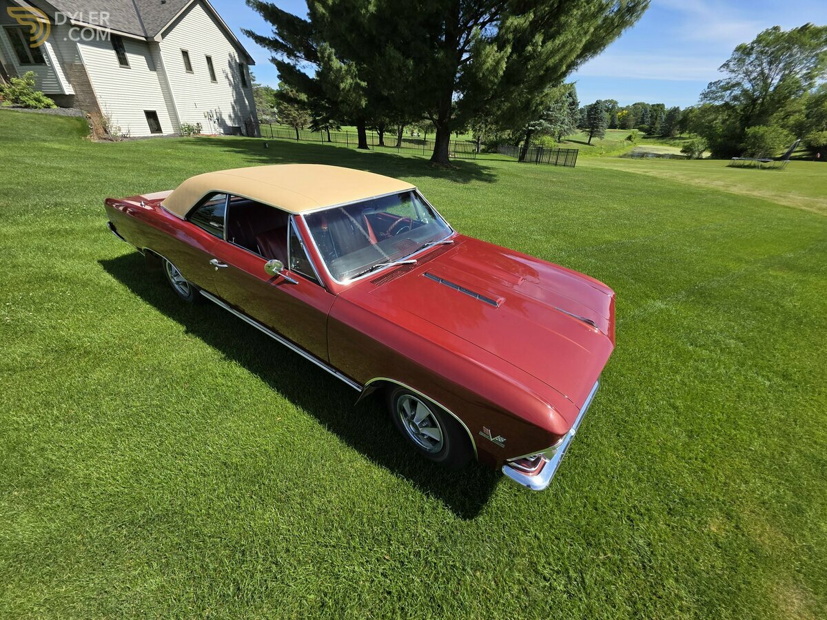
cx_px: 414
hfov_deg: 106.2
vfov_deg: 89.9
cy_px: 310
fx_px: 311
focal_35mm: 13
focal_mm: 2.2
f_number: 1.9
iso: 40
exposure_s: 1/1501
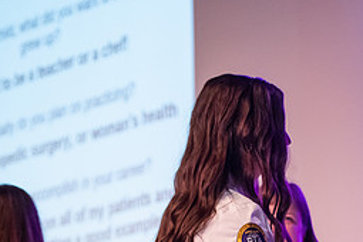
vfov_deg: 6.3
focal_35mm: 216
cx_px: 366
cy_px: 271
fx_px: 2178
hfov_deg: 9.5
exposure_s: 1/200
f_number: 3.2
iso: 4000
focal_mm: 95
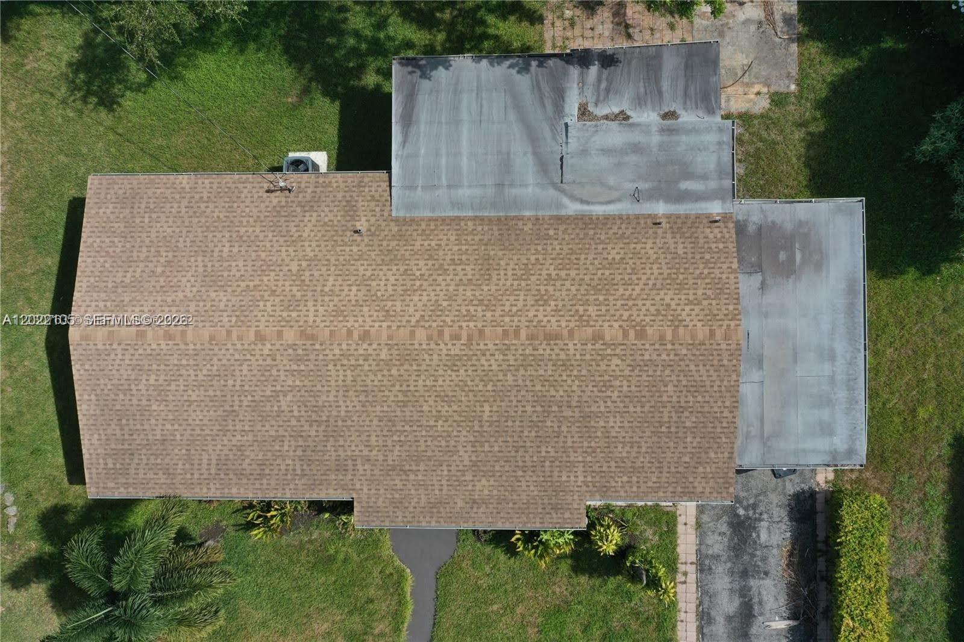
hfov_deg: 65.5
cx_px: 482
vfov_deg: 46.4
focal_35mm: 28
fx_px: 750
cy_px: 321
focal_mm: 10.26
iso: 100
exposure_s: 1/500
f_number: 6.3
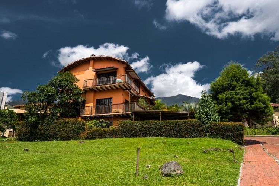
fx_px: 186
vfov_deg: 53.1
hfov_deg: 73.7
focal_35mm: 24
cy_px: 93
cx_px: 140
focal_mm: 16
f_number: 5
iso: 100
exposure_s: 1/640
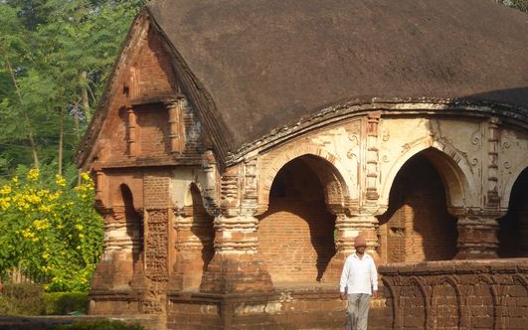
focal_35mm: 203
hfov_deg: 10.3
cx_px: 381
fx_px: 2921
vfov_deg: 6.5
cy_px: 163
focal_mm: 20.6
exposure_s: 1/160
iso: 80
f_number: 5.1
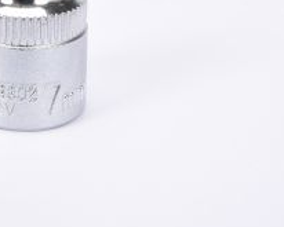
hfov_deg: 10.3
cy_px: 37
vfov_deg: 8.3
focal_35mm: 187
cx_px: 30
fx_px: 1573
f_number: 16
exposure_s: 1/125
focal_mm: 50
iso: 250
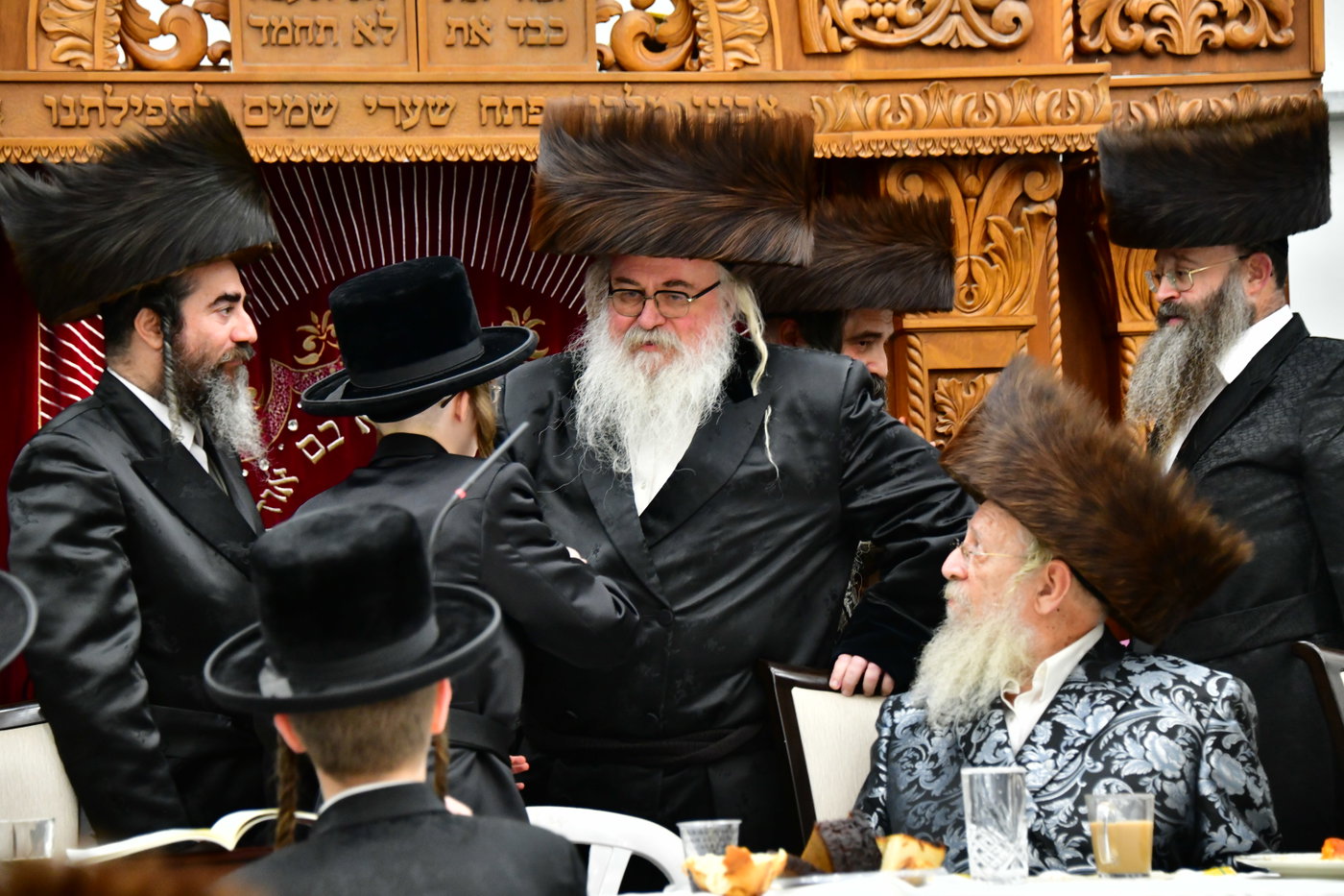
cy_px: 448
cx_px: 672
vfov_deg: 11.2
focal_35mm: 122
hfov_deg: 16.8
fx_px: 4554
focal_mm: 122
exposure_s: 1/200
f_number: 5.6
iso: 2500
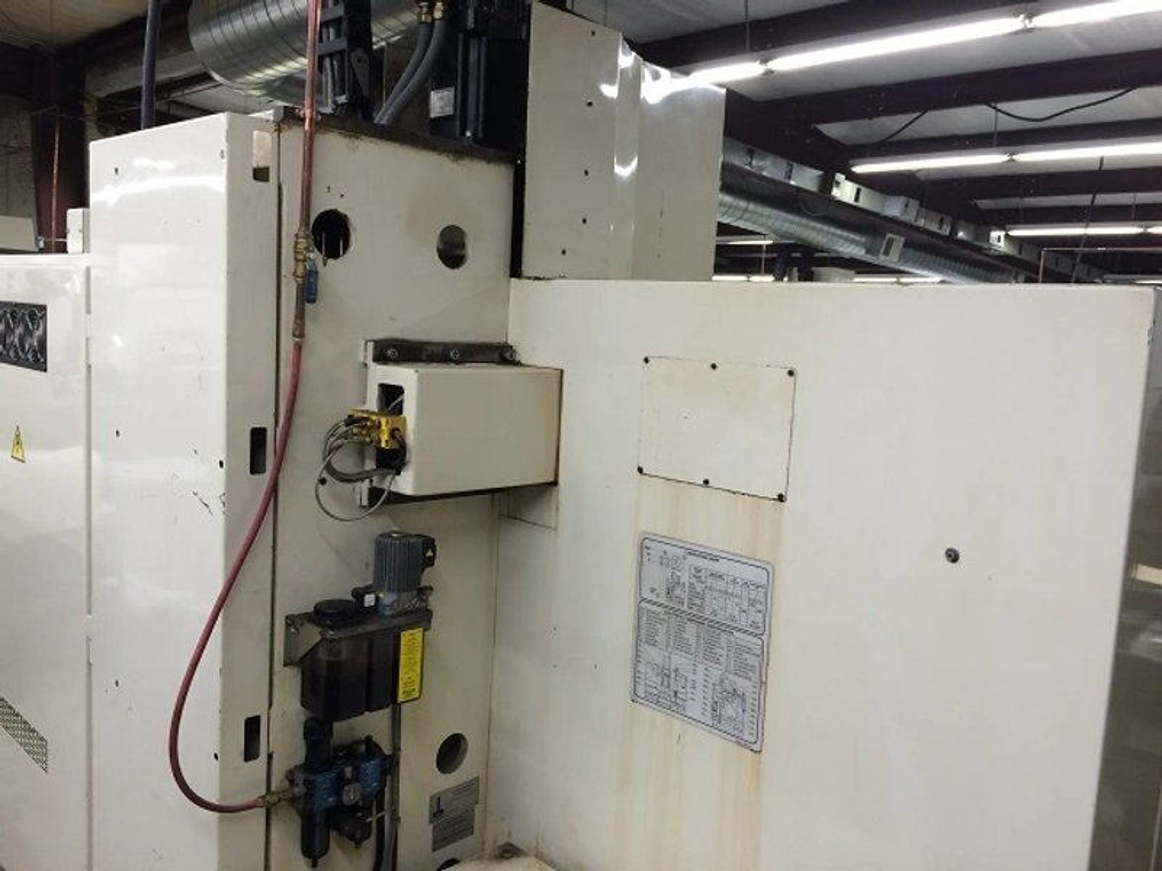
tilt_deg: -11.0
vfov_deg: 48.2
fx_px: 973
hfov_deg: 61.7
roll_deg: -1.0
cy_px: 436
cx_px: 581
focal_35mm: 29
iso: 64
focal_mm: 4.15
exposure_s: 1/30
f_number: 2.2
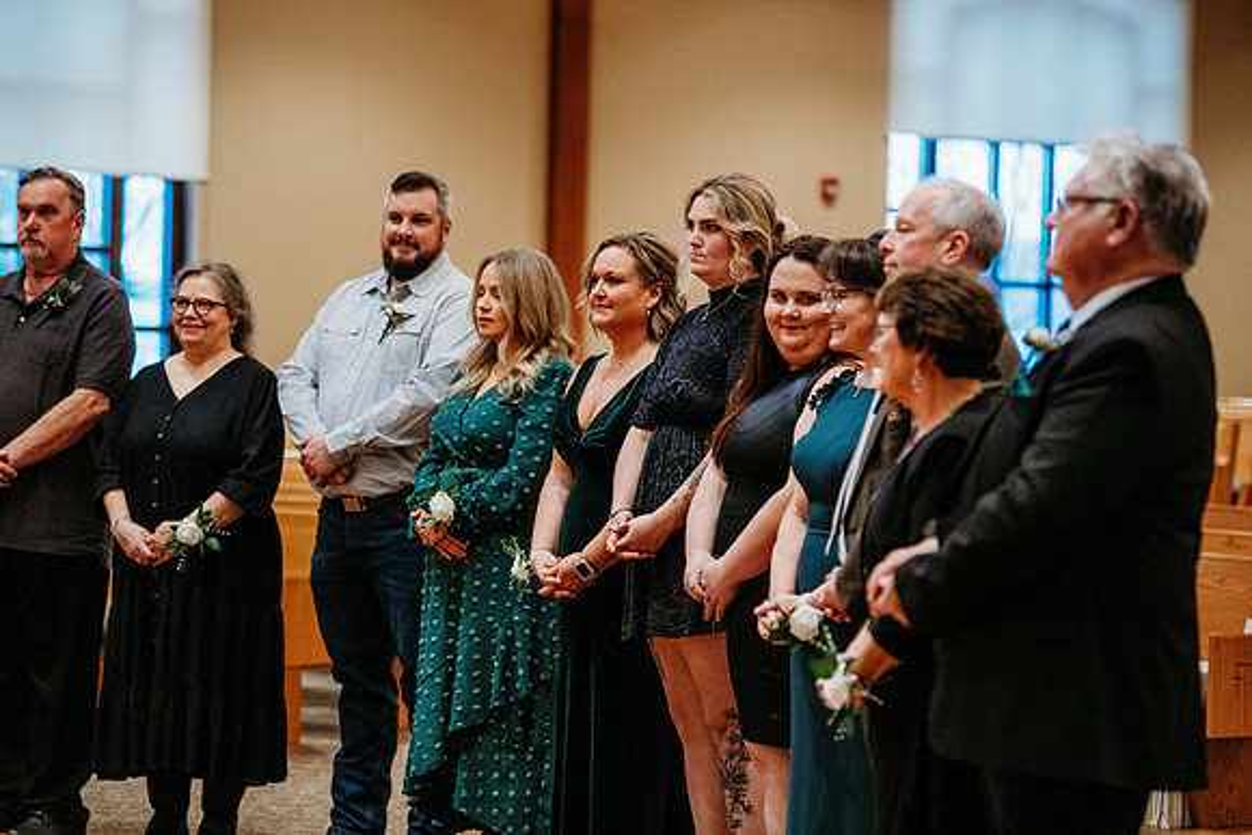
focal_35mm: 120
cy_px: 418
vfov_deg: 11.4
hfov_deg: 17.1
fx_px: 4174
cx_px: 626
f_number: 2.8
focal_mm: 120
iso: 2000
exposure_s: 1/250
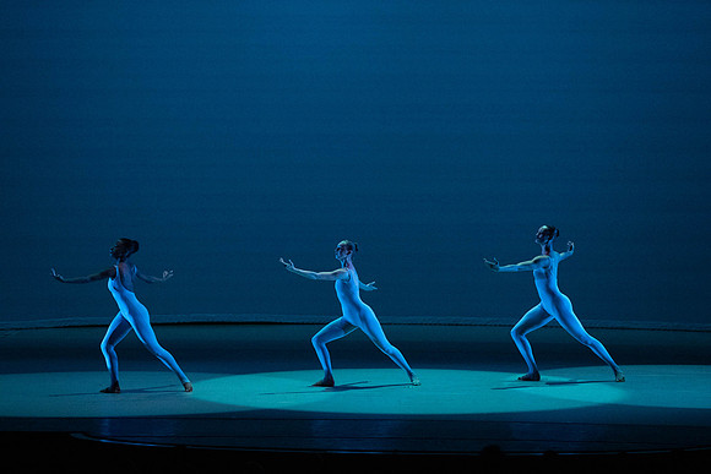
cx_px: 356
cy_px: 237
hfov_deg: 12.2
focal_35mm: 168
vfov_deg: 8.2
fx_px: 3319
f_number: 5.6
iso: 16000
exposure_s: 1/400
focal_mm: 168
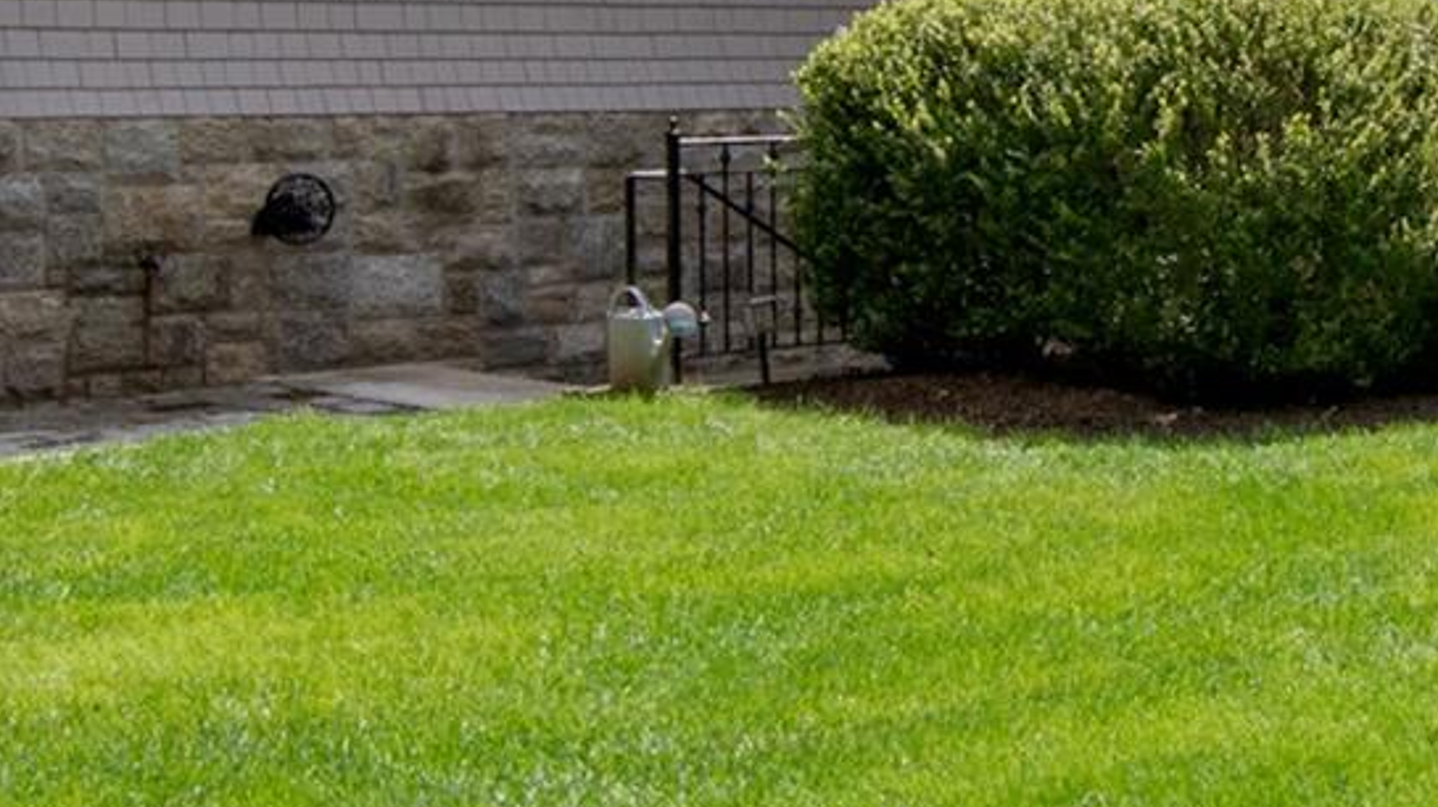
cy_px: -223
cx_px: 1472
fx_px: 2476
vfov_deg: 17.4
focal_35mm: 65
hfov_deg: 29.9
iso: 400
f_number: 11
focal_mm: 11
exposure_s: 1/200
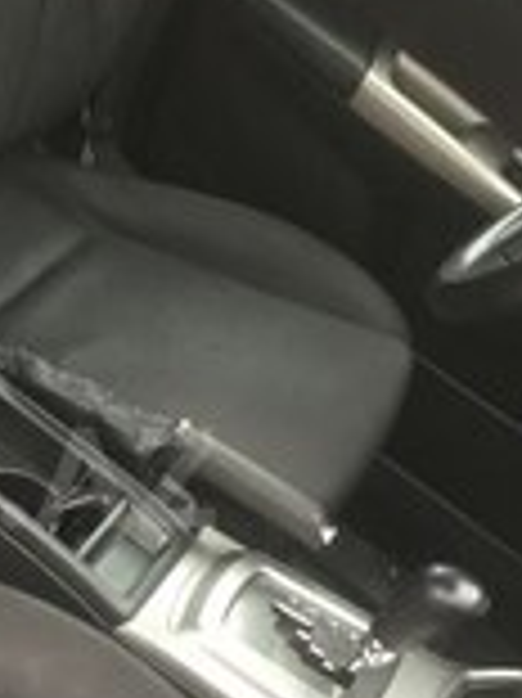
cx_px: -130
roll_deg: -32.7
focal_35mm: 93
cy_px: 477
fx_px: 1872
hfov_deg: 15.2
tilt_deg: -38.7
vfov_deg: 21.0
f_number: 2.2
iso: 25
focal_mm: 4.15
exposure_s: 1/50
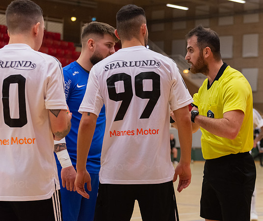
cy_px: 96
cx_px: 188
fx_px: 795
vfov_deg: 15.8
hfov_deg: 18.7
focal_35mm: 100
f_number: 4.5
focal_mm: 70
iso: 2200
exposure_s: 1/640
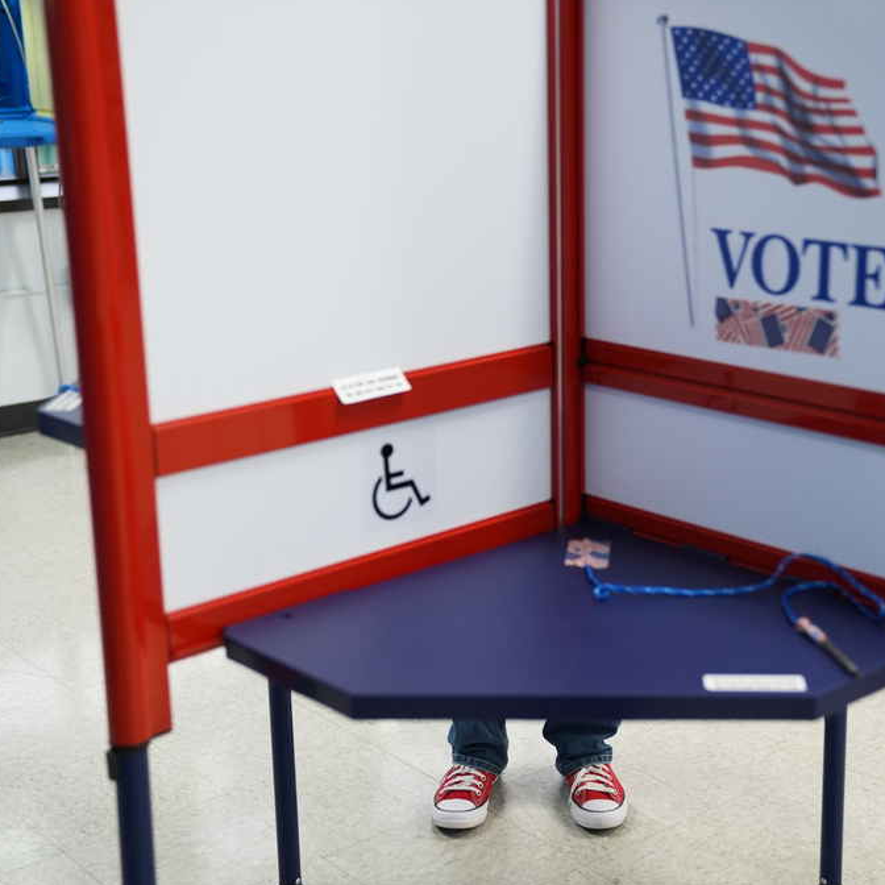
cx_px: 539
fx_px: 1649
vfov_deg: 30.0
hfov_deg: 30.0
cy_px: 444
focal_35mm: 57
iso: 640
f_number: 2.8
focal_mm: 44
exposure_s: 1/125
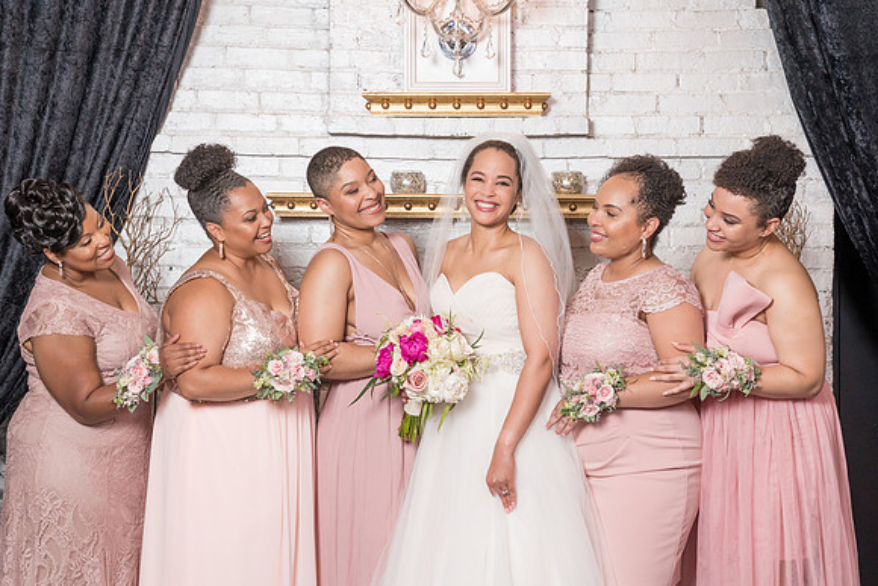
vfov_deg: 18.3
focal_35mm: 75
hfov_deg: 27.1
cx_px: 458
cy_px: 285
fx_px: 1821
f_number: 5.6
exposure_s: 1/200
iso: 1250
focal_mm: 70
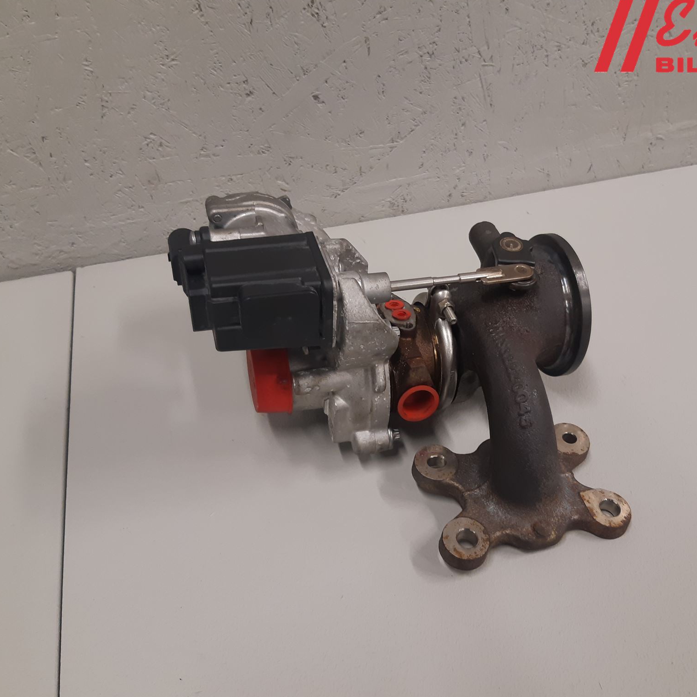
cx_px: 406
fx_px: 706
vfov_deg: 52.5
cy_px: 347
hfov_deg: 52.3
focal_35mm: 31
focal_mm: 3.93
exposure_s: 1/50
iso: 100
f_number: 1.7
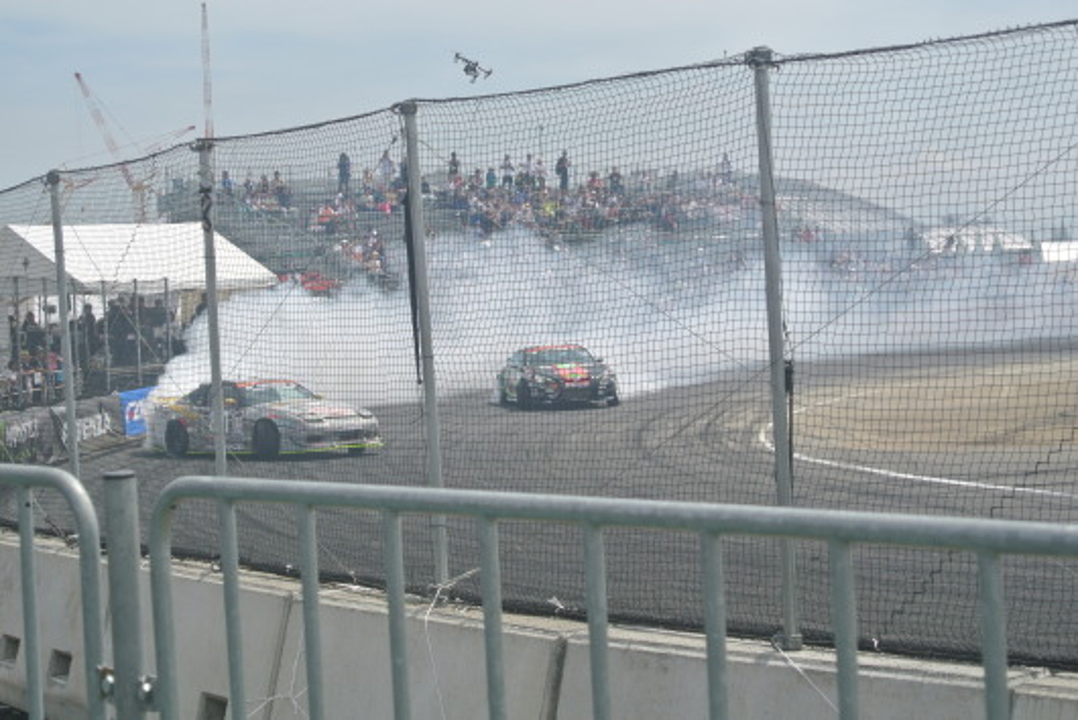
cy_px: 360
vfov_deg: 16.9
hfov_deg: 25.0
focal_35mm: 81
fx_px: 2427
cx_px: 539
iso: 100
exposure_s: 1/640
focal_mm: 30
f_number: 5.6
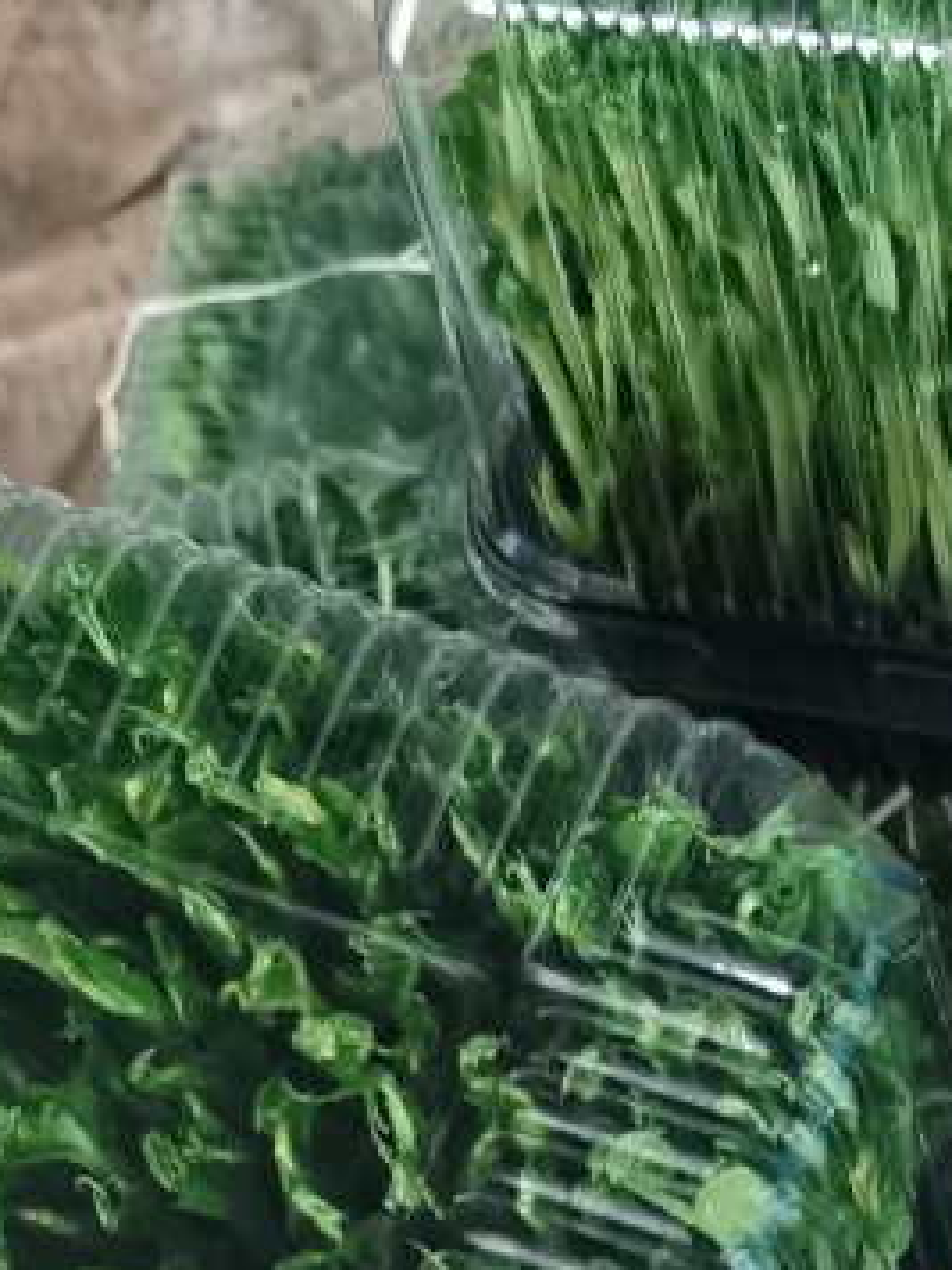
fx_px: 2970
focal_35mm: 81
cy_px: 1896
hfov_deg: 17.7
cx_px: 1005
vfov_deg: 20.6
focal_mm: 5.56
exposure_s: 1/16.7
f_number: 1.6
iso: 1250
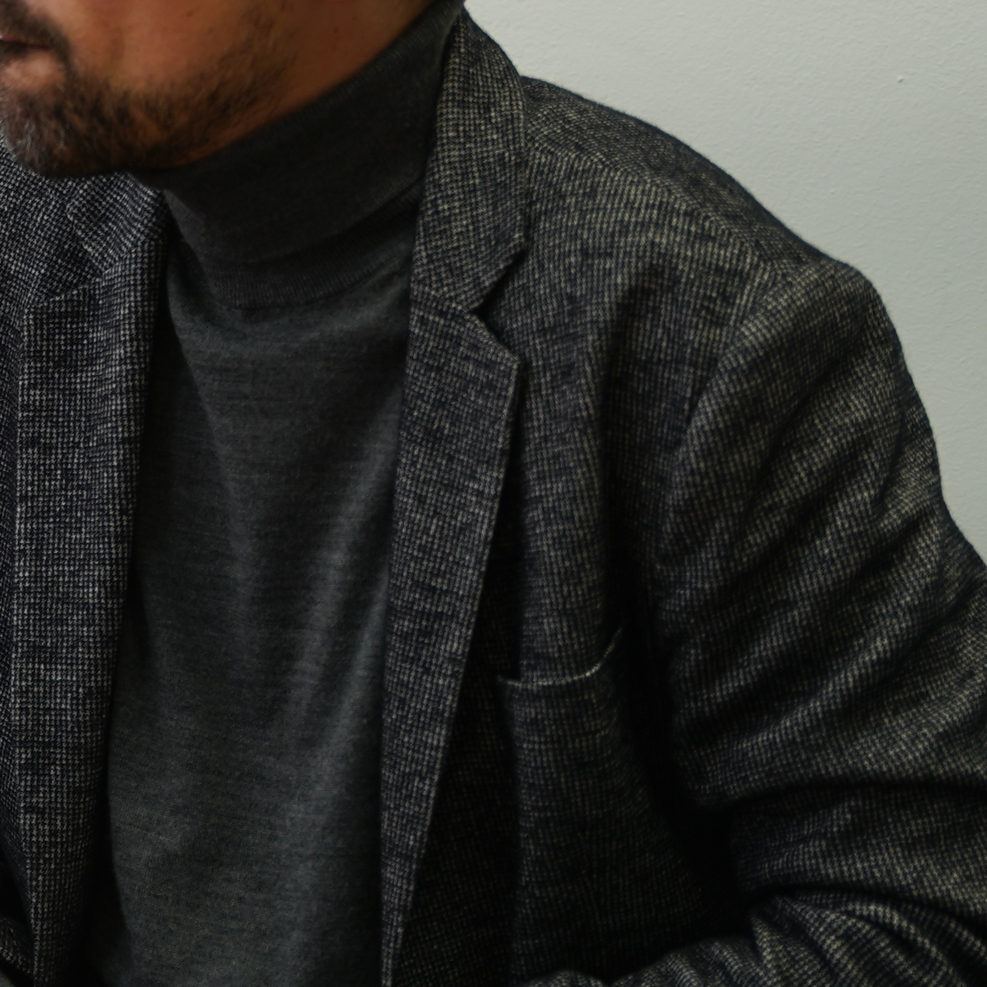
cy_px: 406
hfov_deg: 11.3
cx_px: -458
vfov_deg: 11.7
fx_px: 4808
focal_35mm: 149
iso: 200
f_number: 2.8
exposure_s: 1/60
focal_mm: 43.6
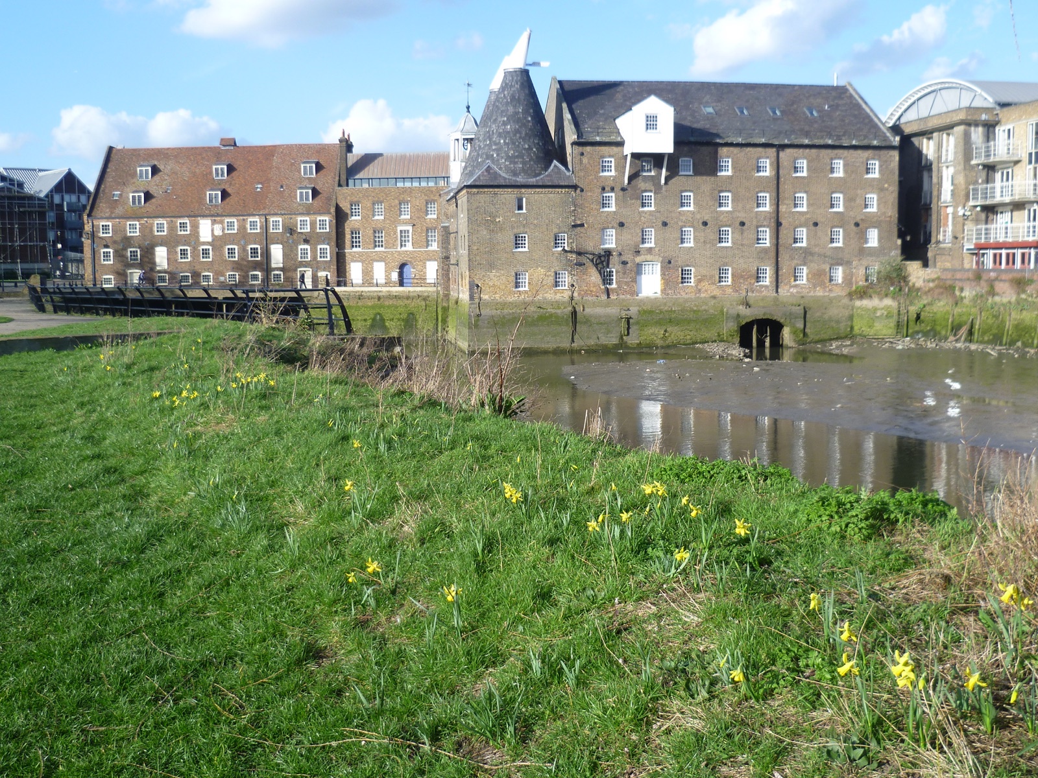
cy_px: 389
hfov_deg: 47.9
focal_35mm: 39
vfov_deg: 36.8
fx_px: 1169
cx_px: 519
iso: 80
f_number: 3.2
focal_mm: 7
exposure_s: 1/400
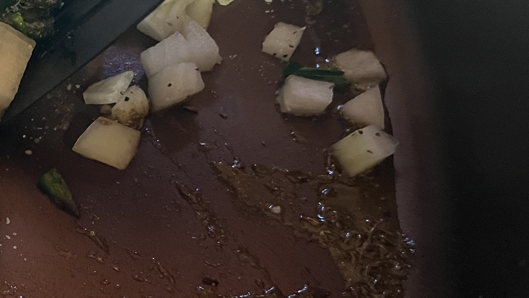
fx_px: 828
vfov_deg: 20.1
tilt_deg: -59.3
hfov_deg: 33.1
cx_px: 27
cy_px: 248
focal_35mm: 59
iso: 640
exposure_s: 1/30
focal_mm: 5.7
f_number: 1.5
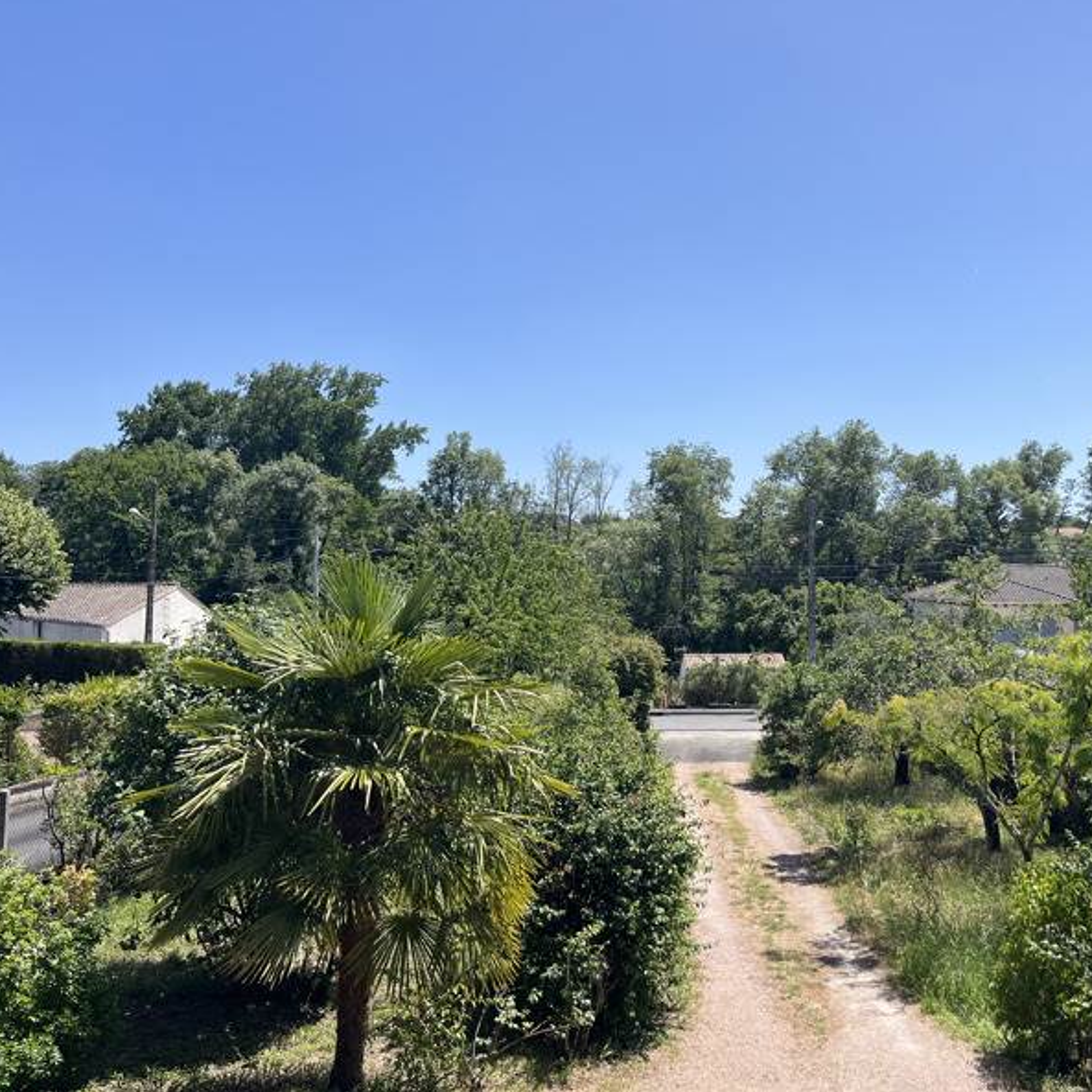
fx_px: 1106
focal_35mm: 31
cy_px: 541
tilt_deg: +1.3
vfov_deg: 52.5
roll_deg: -0.1
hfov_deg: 51.6
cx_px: 727
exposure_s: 1/3311
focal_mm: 5.1
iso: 50
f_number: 1.6
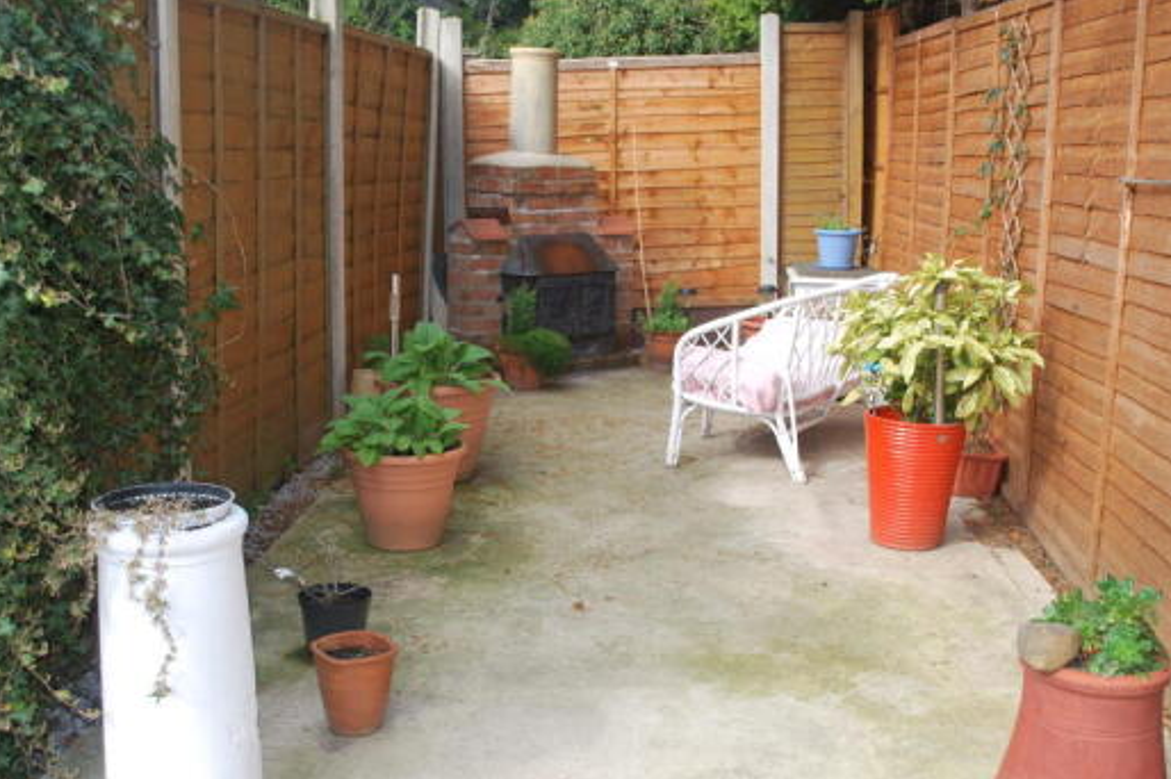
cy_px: 404
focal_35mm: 42
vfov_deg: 31.8
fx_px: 1365
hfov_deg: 46.4
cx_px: 623
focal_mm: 22
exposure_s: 1/200
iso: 100
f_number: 5.6
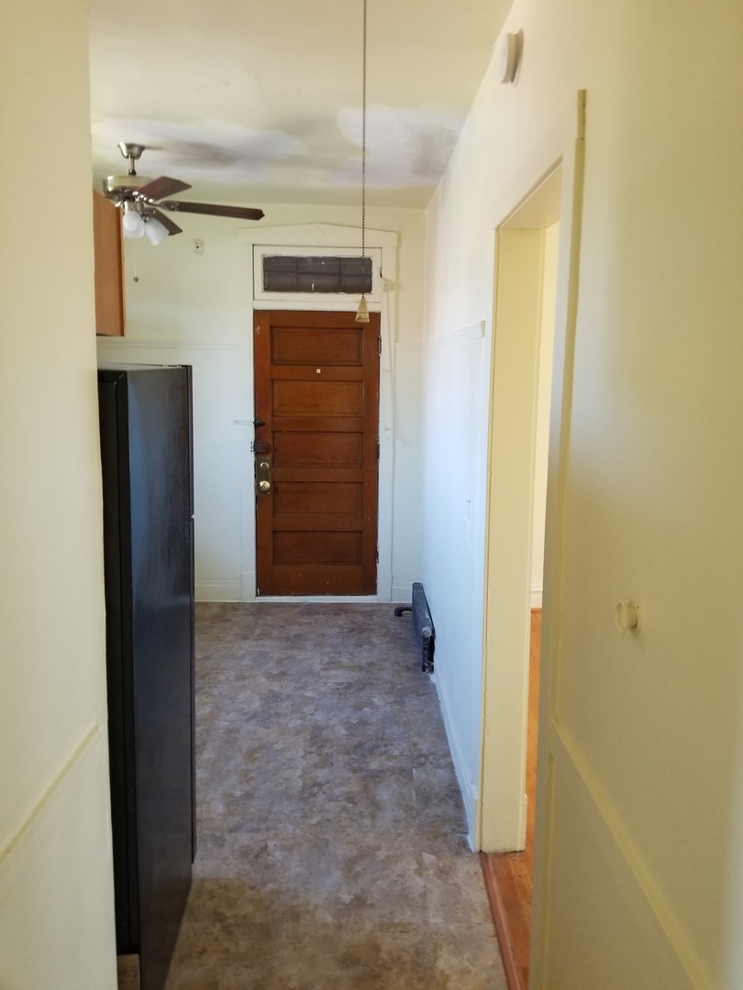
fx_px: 744
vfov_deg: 67.3
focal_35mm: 26
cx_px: 372
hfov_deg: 53.1
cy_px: 495
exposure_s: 1/33
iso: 160
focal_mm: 4.25
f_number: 1.7
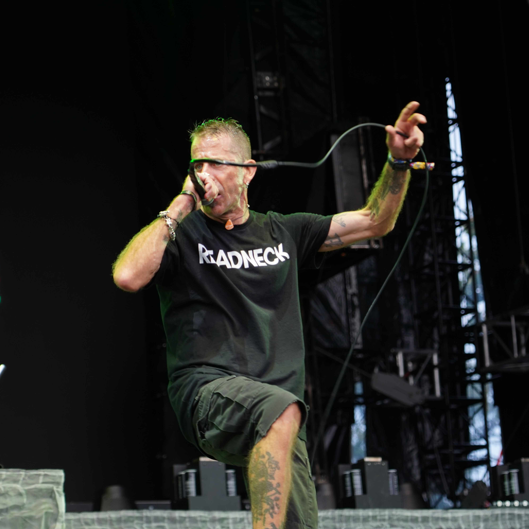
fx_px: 1988
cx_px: 279
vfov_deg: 15.2
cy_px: 265
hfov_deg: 15.2
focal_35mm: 115
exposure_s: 1/100
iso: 320
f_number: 4
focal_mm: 90
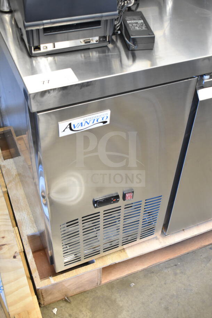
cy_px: 159
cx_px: 106
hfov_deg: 31.9
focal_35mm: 42
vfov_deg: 46.4
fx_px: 371
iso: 2000
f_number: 4.2
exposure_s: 1/50
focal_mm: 28
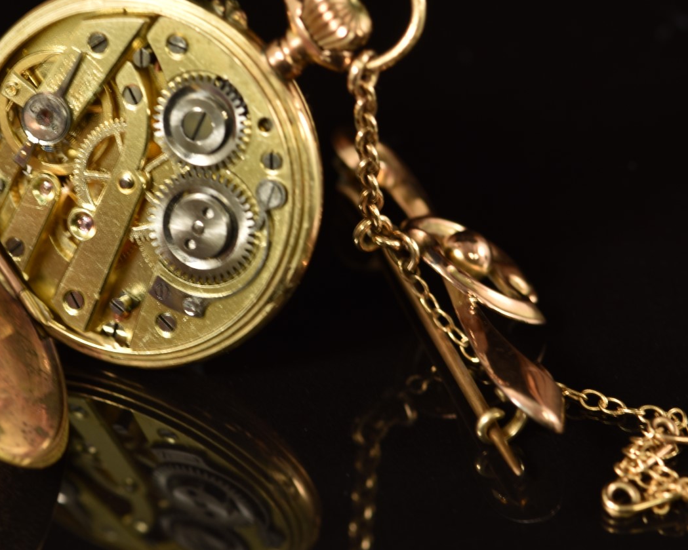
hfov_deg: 10.5
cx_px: 294
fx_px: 3761
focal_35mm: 185
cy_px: 223
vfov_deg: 8.4
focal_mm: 85
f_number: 10
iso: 100
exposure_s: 1/6
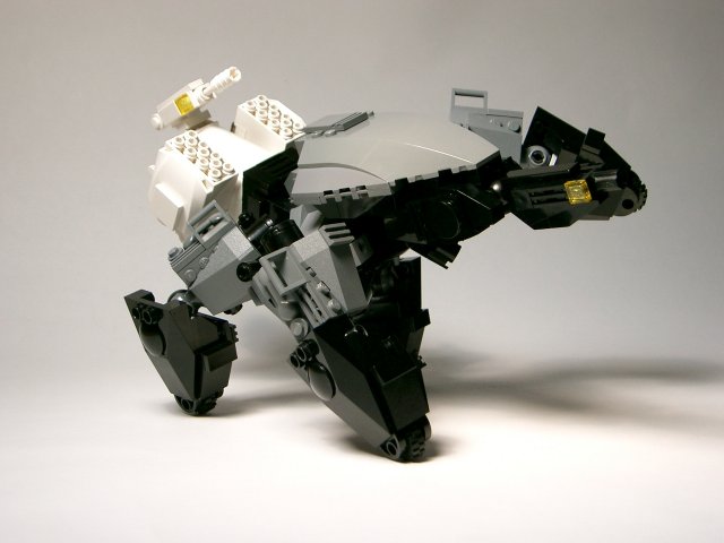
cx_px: 362
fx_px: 1150
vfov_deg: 26.6
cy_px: 272
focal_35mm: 55
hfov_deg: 34.9
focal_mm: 11.4
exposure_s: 1/200
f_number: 3.3
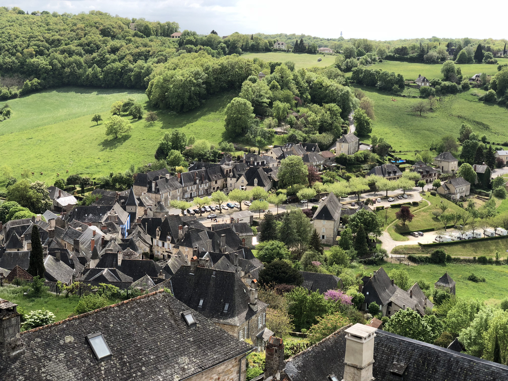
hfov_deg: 36.8
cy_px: 190
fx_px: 763
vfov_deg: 28.0
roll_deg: -0.6
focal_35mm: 52
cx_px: 254
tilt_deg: -10.3
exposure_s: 1/615
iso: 16
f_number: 2.4
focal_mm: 6
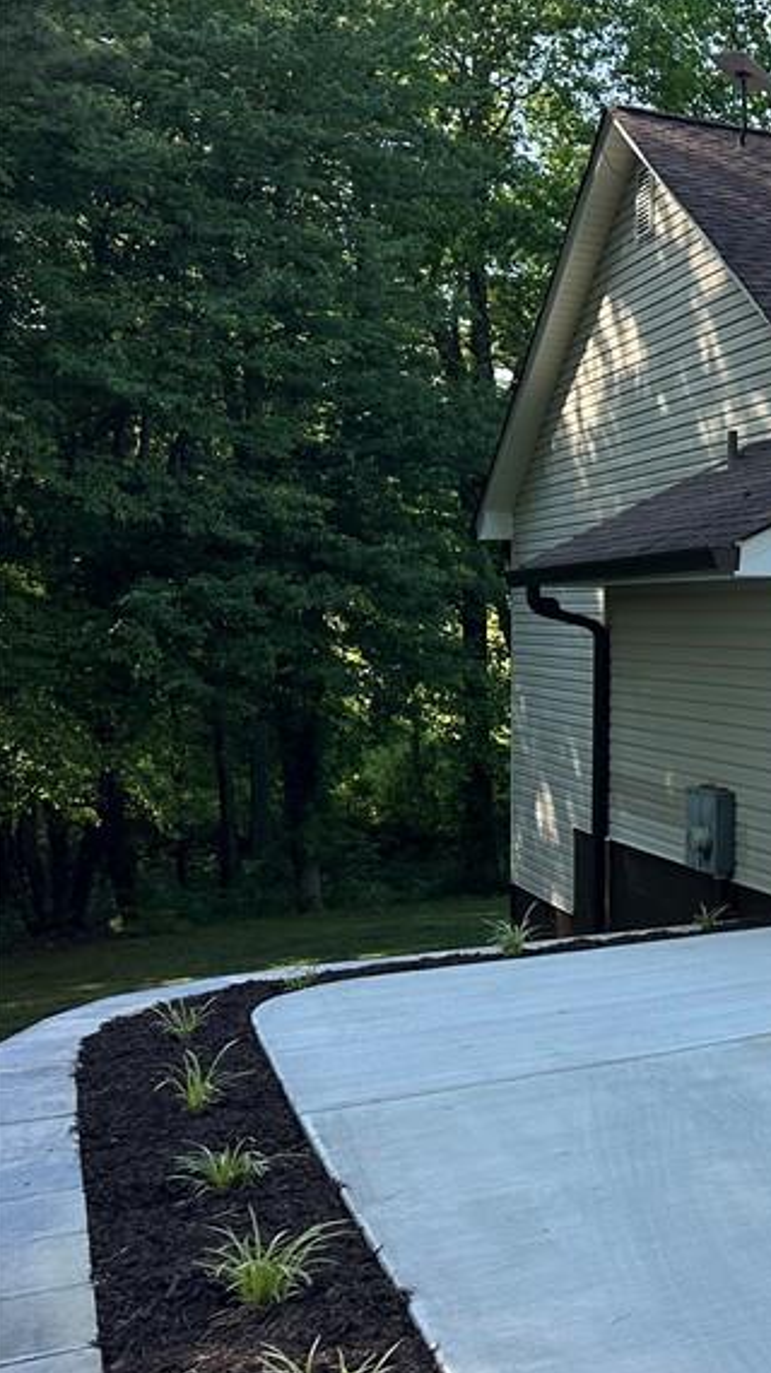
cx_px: 1229
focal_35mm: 47
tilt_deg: -0.4
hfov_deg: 20.7
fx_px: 1711
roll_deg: -0.1
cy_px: 648
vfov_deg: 43.7
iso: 80
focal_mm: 6.86
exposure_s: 1/1050
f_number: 1.78
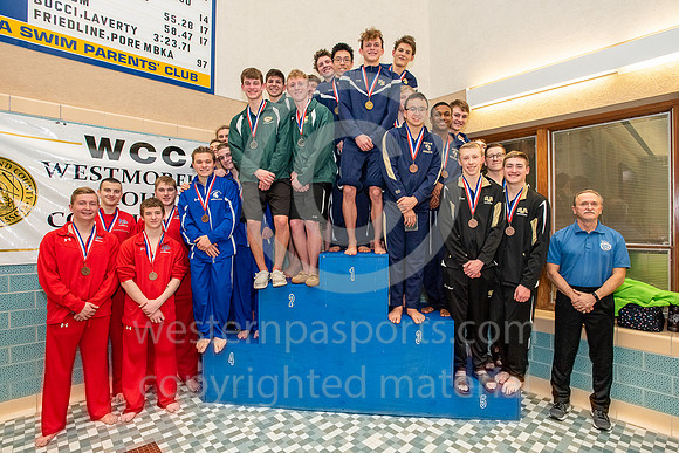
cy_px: 227
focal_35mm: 18
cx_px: 343
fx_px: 347
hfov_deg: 88.7
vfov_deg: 66.2
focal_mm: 17
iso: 2000
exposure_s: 1/200
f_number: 8
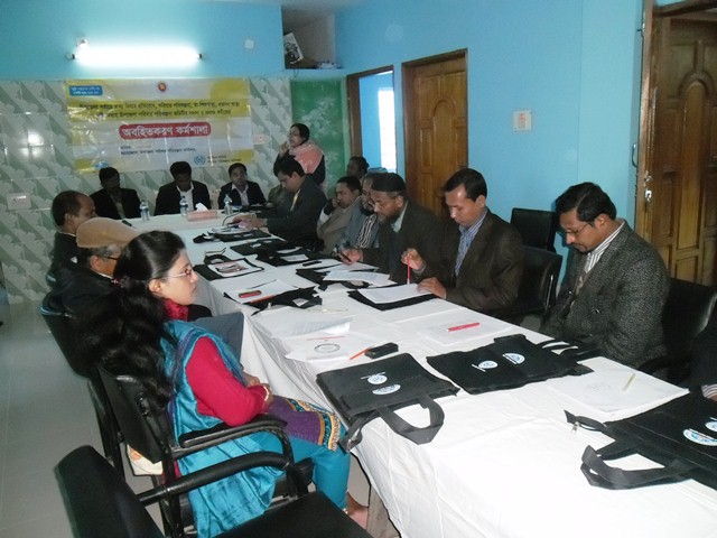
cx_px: 358
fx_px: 559
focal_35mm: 27
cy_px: 269
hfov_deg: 65.3
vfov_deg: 51.4
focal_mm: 4.9
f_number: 3.5
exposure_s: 1/45
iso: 400
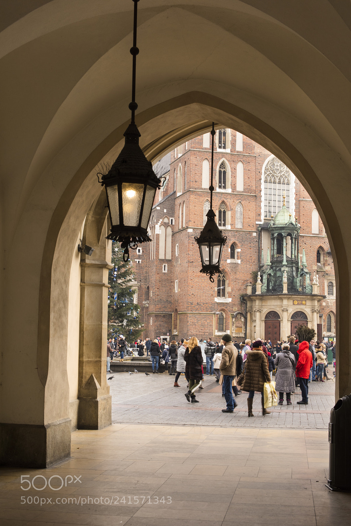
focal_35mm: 50
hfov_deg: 27.0
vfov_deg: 39.6
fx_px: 731
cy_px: 263
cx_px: 176
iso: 400
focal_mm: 50
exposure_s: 1/60
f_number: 8
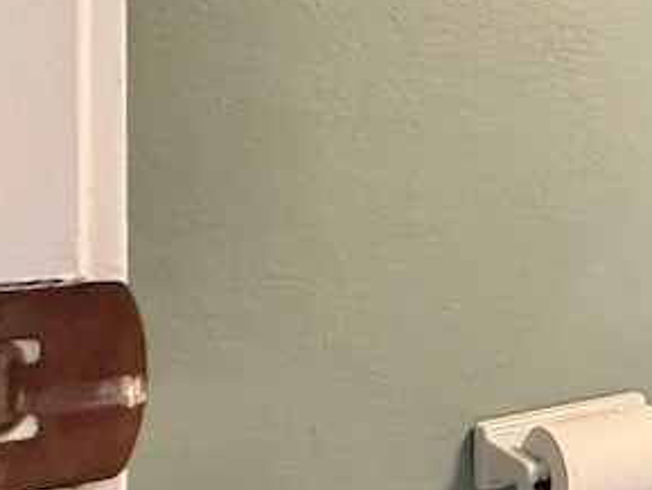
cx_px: 1327
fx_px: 1168
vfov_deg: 23.5
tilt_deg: +0.6
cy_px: 133
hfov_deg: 18.6
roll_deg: +0.2
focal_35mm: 62
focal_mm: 2.22
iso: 640
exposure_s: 1/60
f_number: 2.2
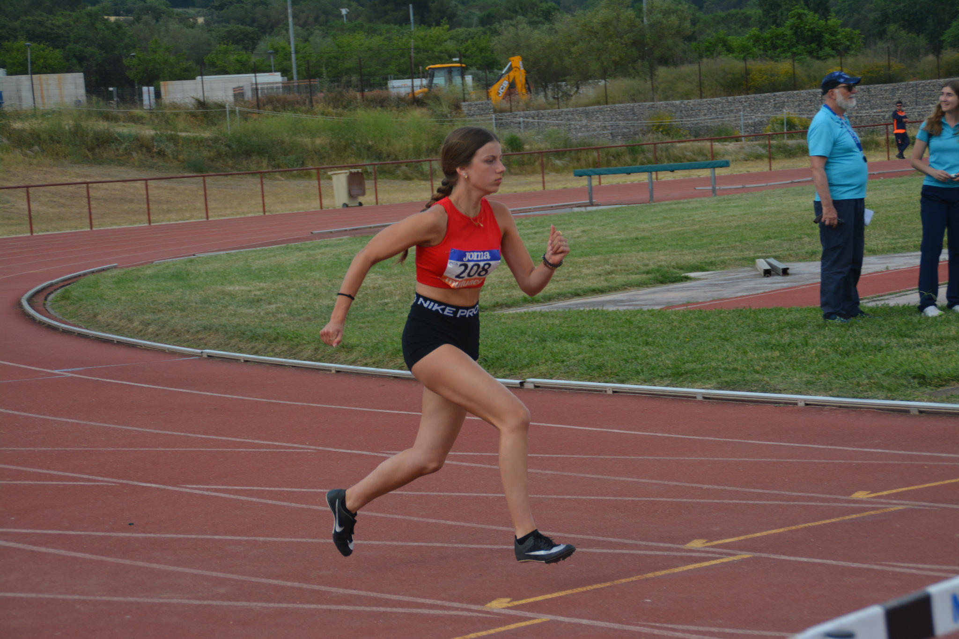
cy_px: 320
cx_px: 480
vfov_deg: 13.4
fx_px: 2717
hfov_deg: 20.0
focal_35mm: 102
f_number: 5.3
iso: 450
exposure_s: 1/1000
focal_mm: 68
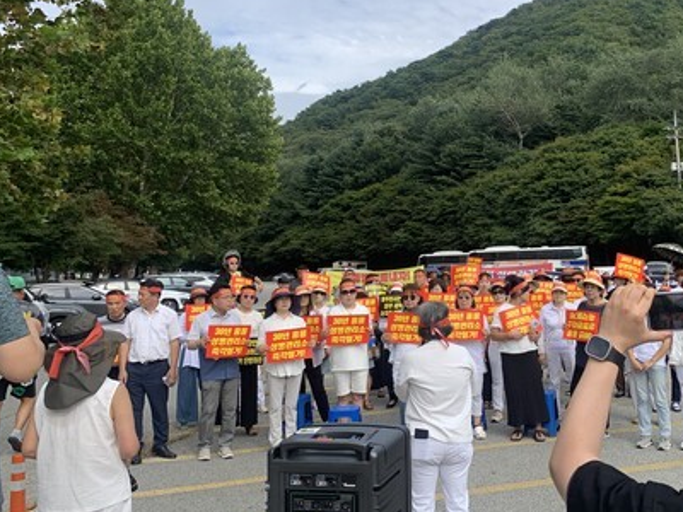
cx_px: 482
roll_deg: +0.0
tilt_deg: +6.1
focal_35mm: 39
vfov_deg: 36.7
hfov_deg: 46.7
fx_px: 769
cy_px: 201
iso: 25
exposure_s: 1/1585
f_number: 1.8
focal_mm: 4.25
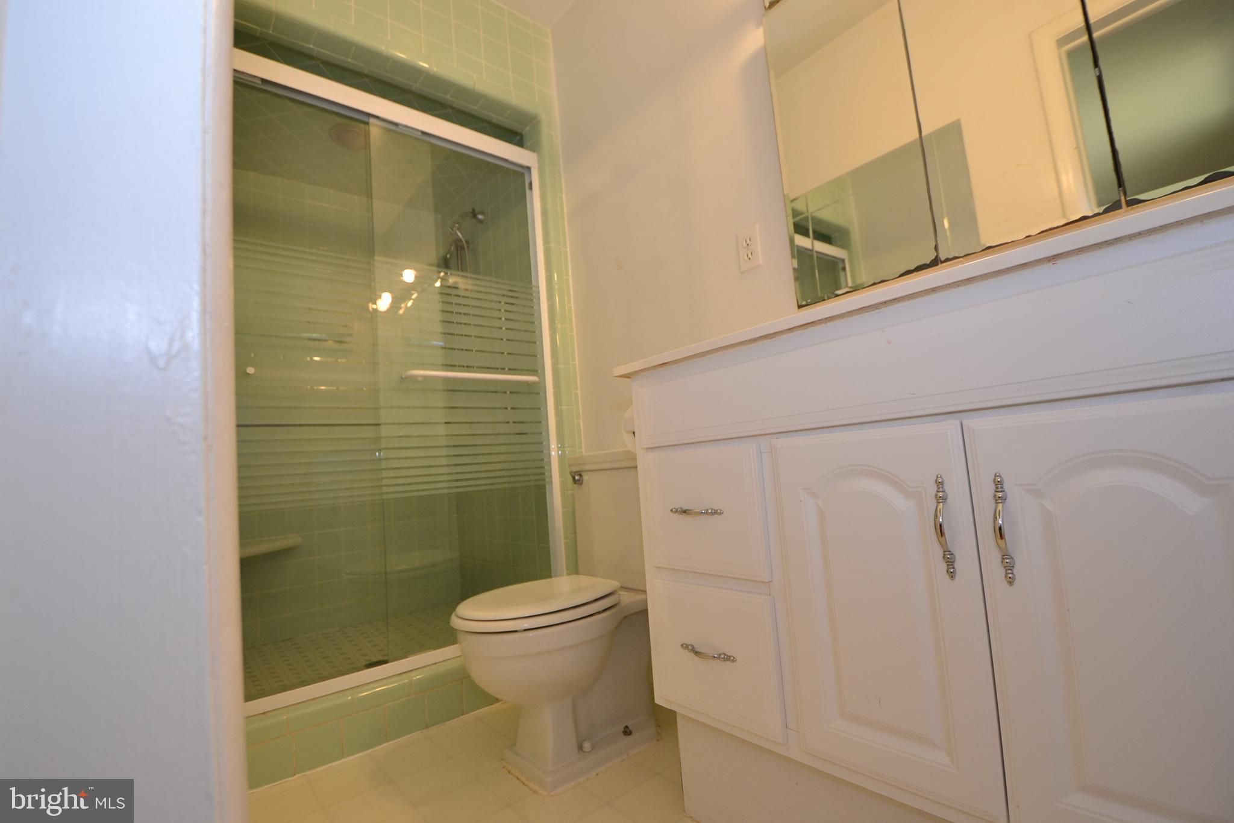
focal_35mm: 15
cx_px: 617
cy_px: 412
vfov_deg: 77.3
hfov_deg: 100.4
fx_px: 514
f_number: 3.5
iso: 500
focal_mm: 10
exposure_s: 1/60
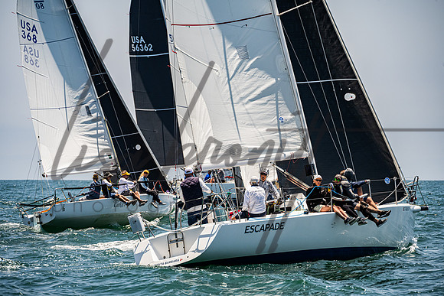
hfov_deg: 8.2
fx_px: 3100
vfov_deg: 5.5
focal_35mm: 251
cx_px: 216
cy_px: 148
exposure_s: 1/2000
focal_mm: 240
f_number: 8
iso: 500
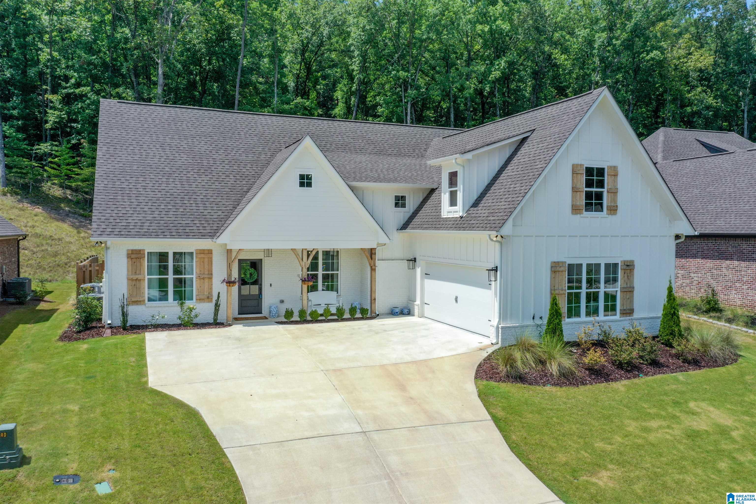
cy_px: 252
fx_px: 588
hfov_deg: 65.5
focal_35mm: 28
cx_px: 378
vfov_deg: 46.4
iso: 100
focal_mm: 10.26
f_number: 11
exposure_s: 1/120
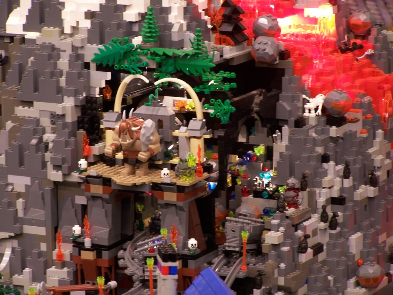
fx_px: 2373
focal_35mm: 209
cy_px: 148
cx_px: 196
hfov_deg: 9.5
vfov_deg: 7.1
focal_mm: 34.6
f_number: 3.2
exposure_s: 1/2
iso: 80
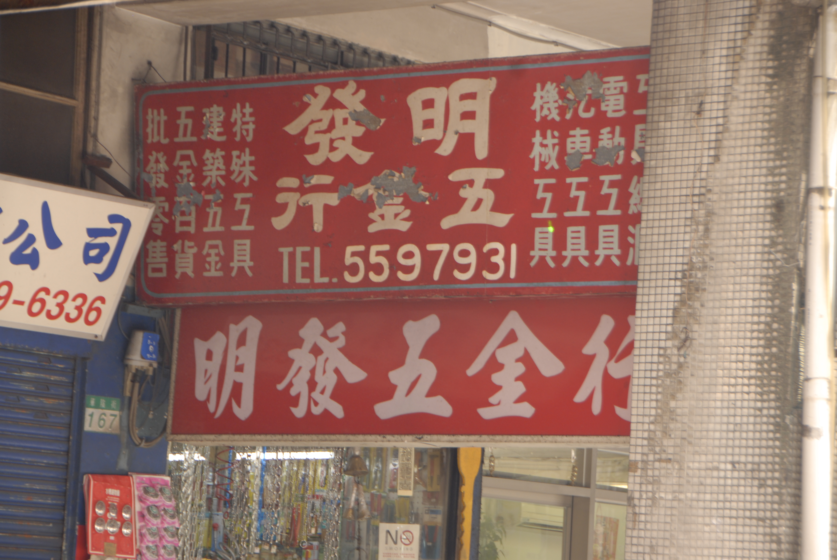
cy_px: 280
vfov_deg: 9.7
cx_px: 418
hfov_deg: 14.4
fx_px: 3317
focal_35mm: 142
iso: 200
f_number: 5.3
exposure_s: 1/40
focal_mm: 95
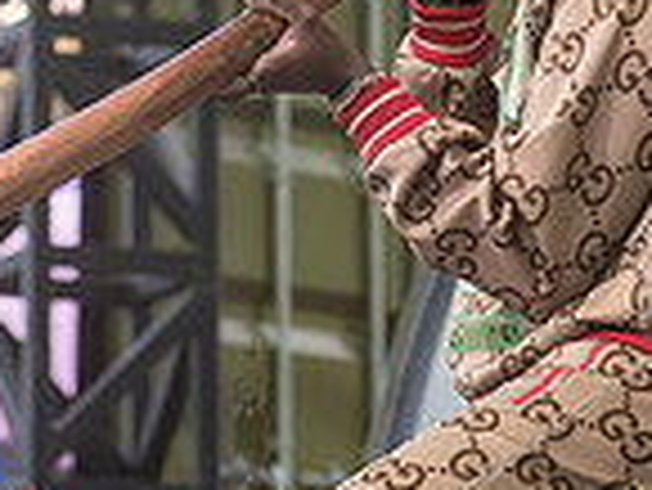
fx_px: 6428
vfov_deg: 4.4
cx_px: 364
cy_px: 390
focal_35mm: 341
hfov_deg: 5.8
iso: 1000
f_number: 3.5
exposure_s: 1/800
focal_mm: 80
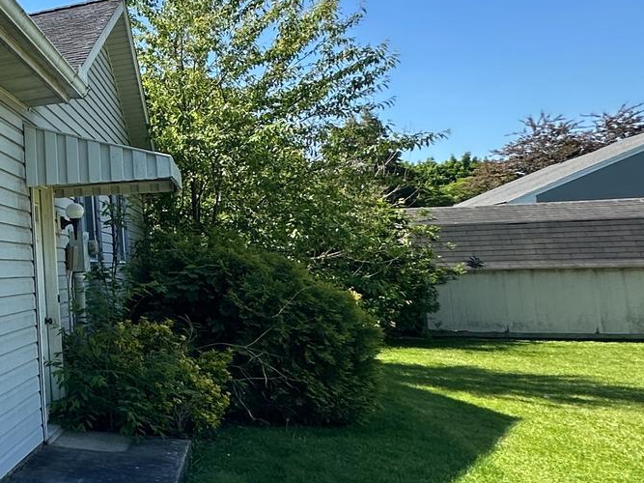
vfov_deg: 33.5
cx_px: -341
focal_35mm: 43
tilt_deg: +5.6
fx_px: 800
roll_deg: +1.0
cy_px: 206
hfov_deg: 27.8
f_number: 2.2
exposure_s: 1/654
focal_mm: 2.22
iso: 40
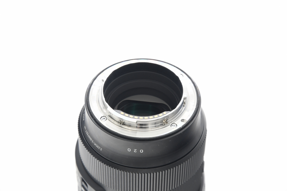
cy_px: 96
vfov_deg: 11.4
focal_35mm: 120
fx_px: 957
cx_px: 144
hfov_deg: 17.1
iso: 1000
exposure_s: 1/100
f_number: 7.1
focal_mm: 80
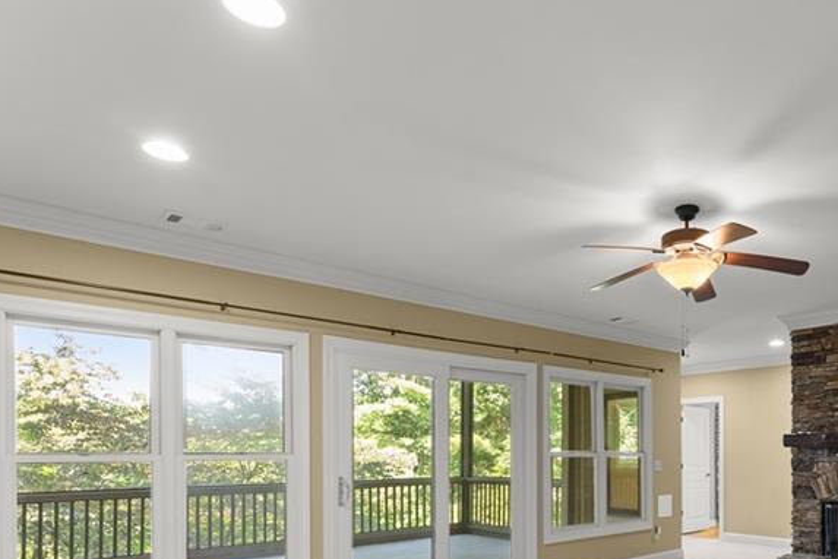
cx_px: 604
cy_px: 449
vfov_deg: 48.4
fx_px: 582
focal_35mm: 25
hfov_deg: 68.0
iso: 640
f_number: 7.1
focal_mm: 14
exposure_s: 1/2
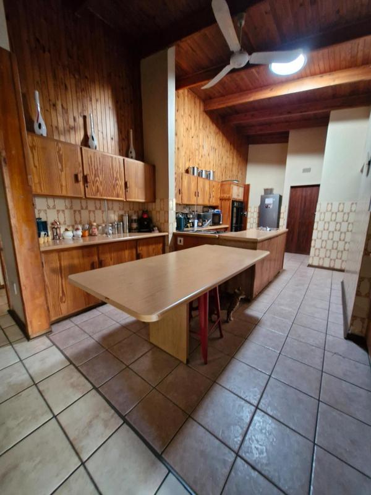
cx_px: 186
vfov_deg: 106.2
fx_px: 186
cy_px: 248
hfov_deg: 89.9
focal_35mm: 13
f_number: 2.2
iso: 640
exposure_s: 1/25
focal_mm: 1.74
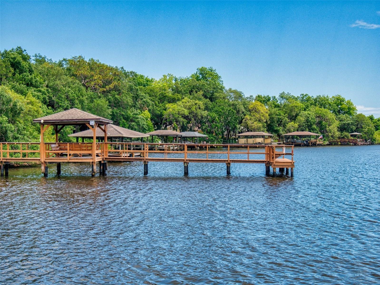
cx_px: 190
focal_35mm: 52
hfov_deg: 36.8
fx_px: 571
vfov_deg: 28.1
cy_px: 142
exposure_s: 1/400
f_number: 8
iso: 200
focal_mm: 26
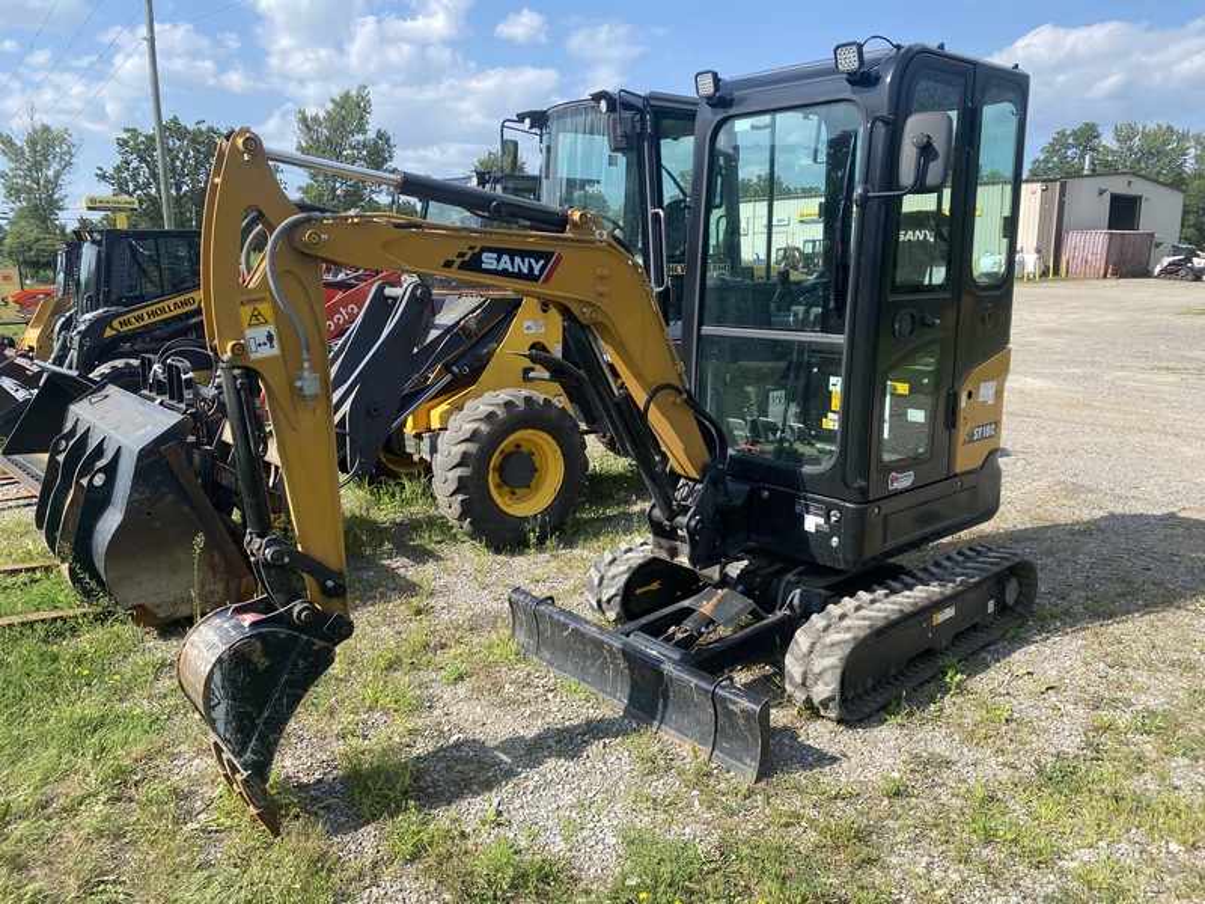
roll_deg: +0.9
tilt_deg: -10.6
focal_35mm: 26
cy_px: 452
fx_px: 905
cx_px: 602
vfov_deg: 53.1
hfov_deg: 67.3
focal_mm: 4.25
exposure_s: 1/1412
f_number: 1.8
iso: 32
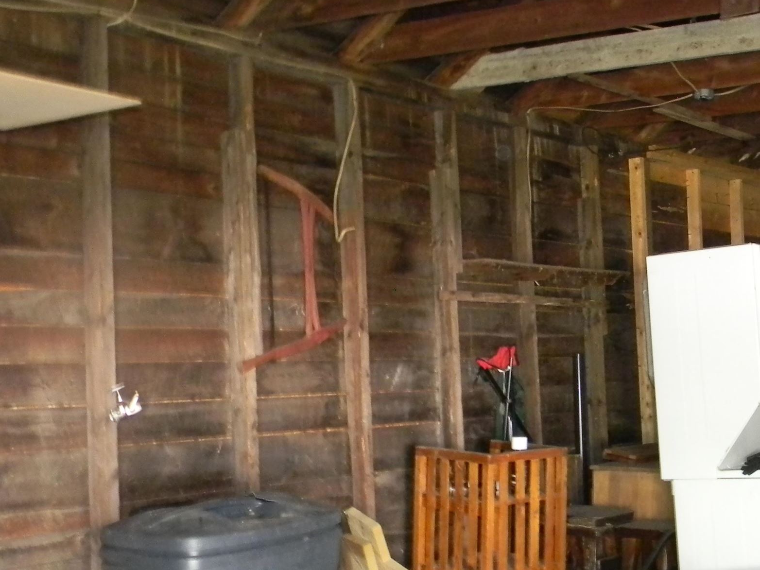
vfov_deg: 26.6
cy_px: 291
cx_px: 653
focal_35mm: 55
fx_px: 1208
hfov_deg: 33.5
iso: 400
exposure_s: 1/8
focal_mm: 5
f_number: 3.5
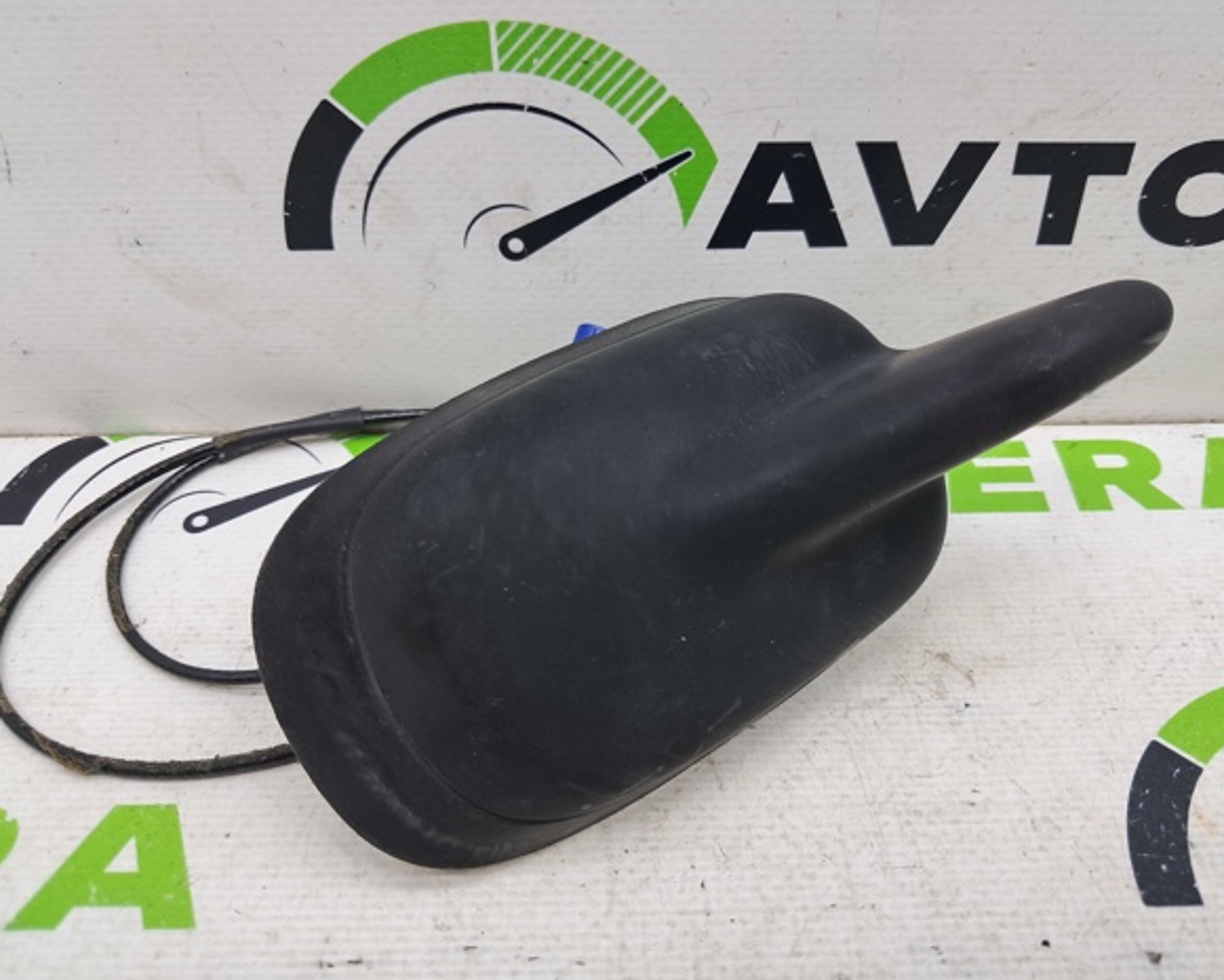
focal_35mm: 29
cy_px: 486
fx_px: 1051
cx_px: 659
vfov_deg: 50.0
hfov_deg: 60.4
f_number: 1.8
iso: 50
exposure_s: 1/50
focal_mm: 4
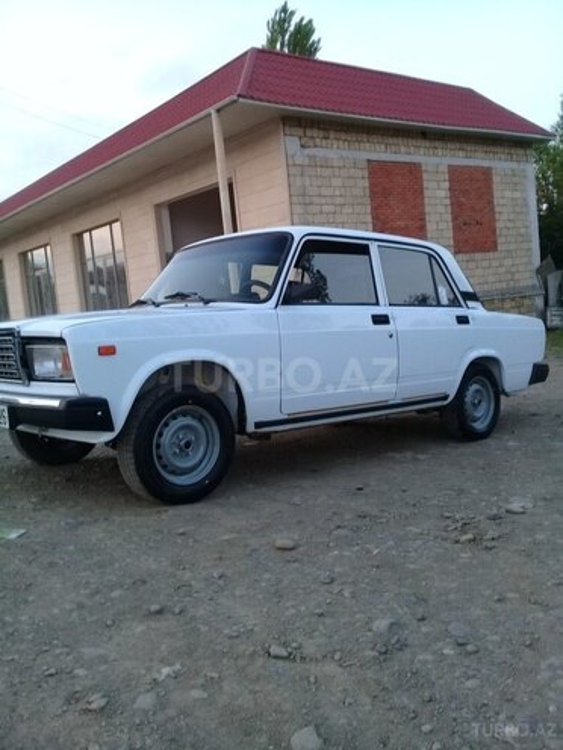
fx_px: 672
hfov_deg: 45.4
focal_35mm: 31
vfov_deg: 58.4
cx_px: 282
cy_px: 375
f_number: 2.2
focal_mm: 3.3
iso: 50
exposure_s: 1/33
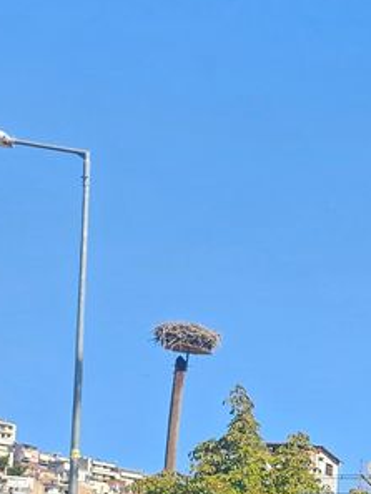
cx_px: 735
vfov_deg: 19.9
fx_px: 1328
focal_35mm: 93
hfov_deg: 13.6
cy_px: 577
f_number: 1.7
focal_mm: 6.3
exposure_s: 1/396
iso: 10
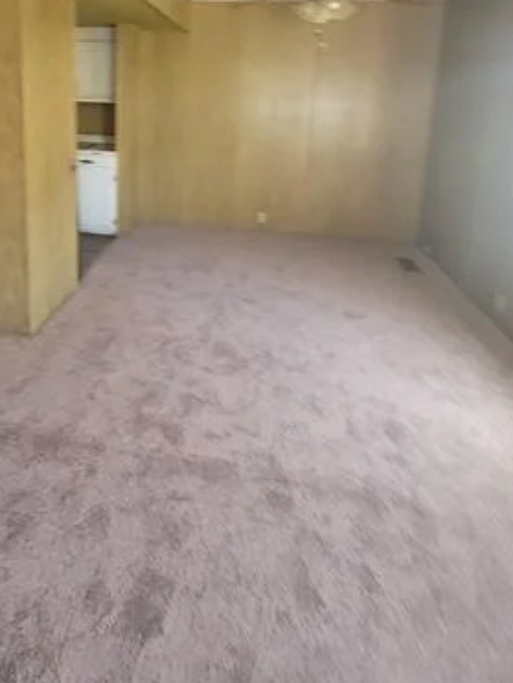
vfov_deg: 72.9
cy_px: 164
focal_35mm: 21
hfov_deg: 62.3
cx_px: 180
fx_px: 414
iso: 320
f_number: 2.2
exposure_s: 1/60
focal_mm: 2.2
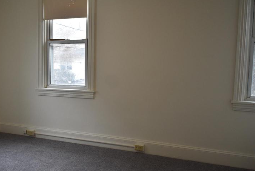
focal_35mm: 43
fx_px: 305
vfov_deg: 31.2
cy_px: 101
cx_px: 93
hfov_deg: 45.0
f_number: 3.8
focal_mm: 20
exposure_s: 1/160
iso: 800
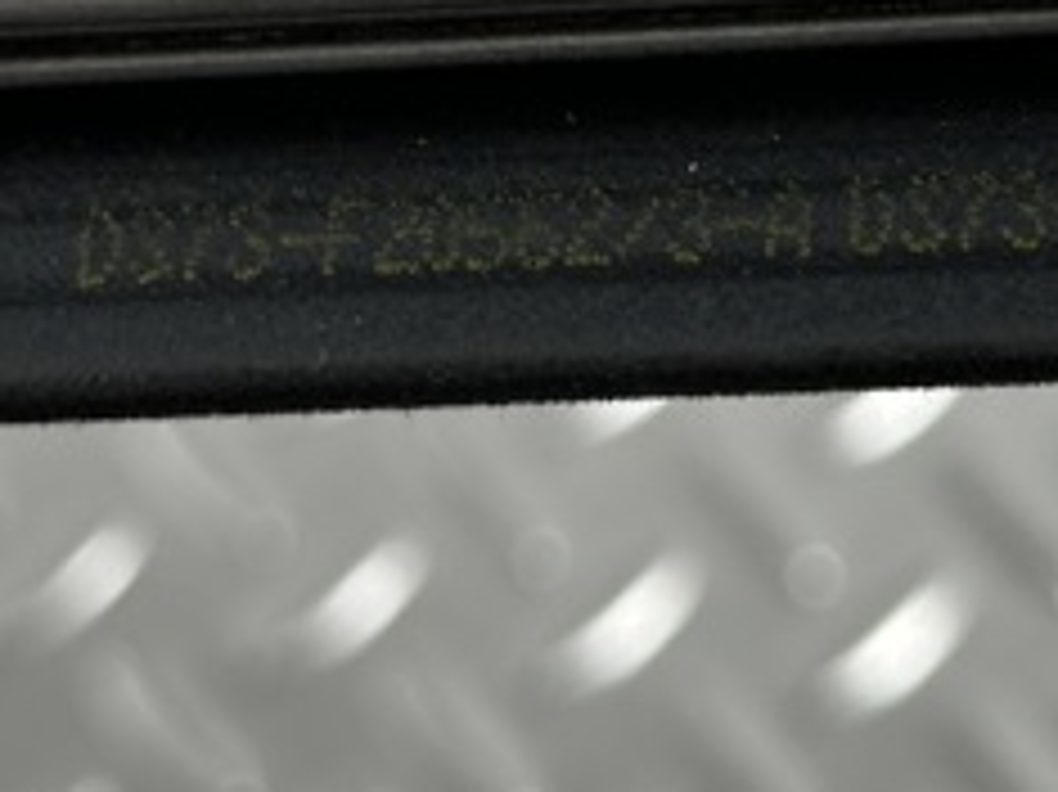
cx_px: 752
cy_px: 133
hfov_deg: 15.0
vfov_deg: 11.3
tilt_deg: -62.0
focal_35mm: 131
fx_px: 4002
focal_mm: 6.86
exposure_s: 1/100
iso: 80
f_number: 1.78
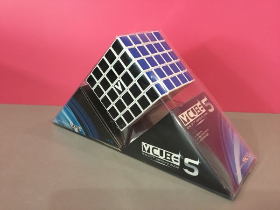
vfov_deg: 45.4
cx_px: 140
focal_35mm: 31
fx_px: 251
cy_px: 105
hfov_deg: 58.4
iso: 250
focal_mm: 3.3
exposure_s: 1/17
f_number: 2.4
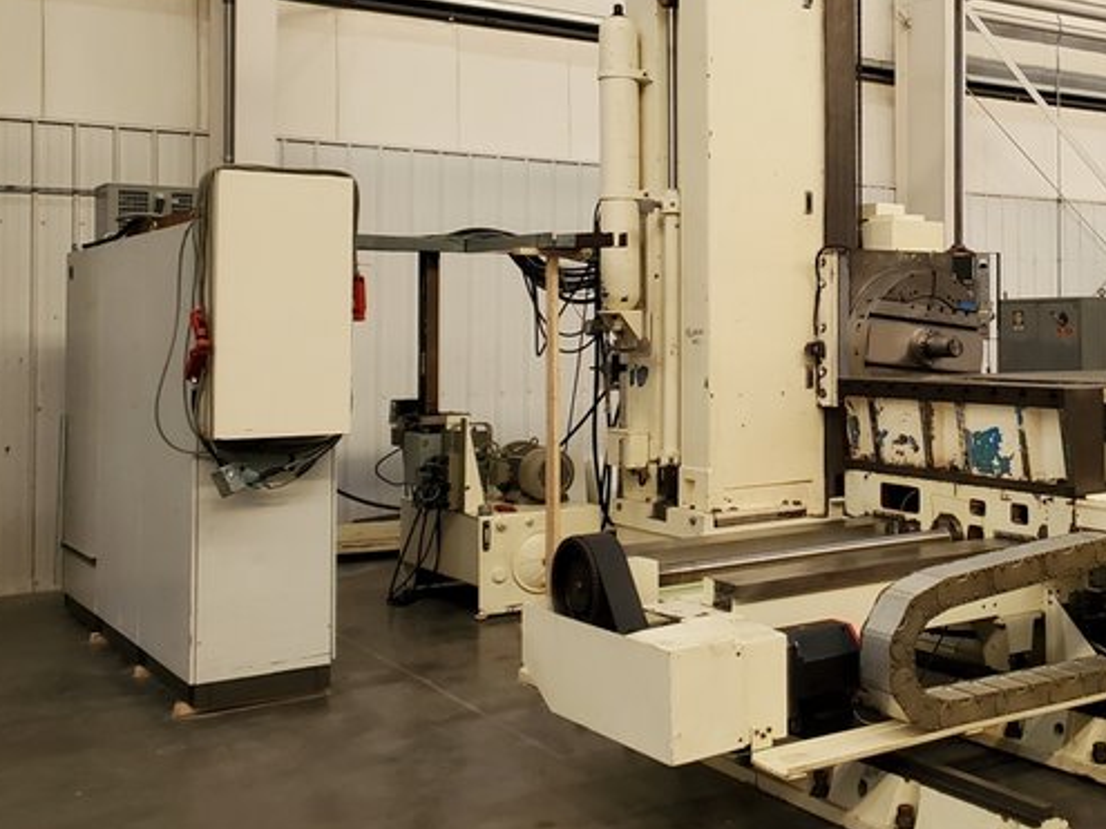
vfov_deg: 34.1
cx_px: 878
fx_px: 1342
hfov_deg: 42.8
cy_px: 293
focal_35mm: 42
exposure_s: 1/120
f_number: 2.4
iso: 200
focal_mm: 4.3
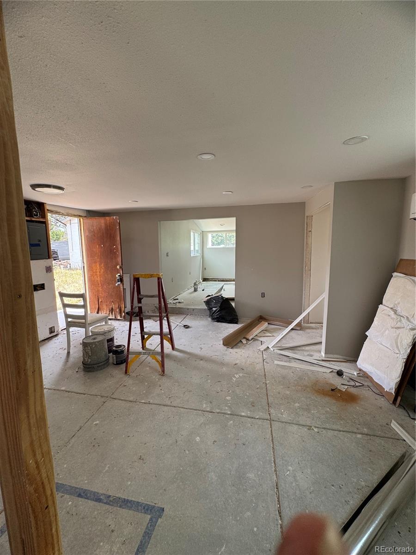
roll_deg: +0.9
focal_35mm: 14
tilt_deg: -7.7
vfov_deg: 102.1
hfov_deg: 85.7
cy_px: 278
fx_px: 224
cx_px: 208
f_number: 2.2
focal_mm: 2.22
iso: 80
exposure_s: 1/99
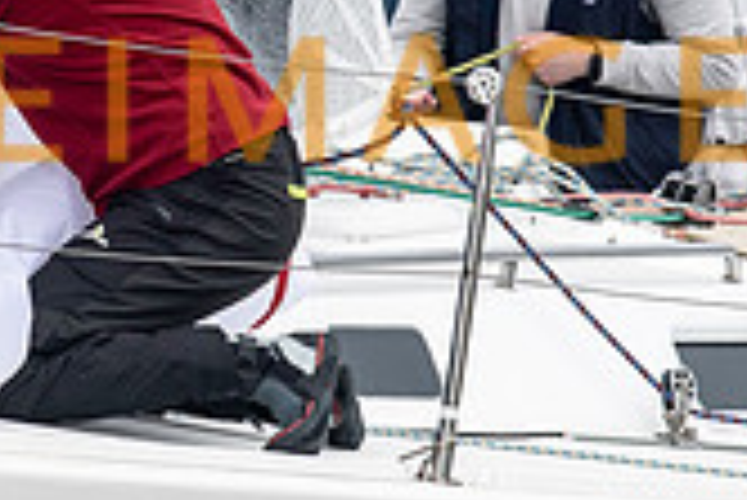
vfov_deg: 0.9
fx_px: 32667
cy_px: 70
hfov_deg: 1.3
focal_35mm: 1573
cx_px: 135
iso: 400
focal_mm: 300
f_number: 5
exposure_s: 1/3200
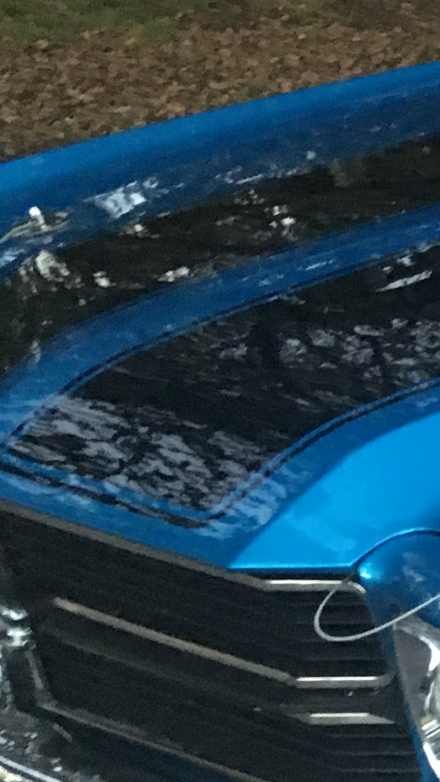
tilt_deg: -18.6
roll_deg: -0.8
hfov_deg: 8.5
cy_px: 276
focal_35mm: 115
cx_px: 1400
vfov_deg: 18.6
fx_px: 2386
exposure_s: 1/17
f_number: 2.2
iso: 200
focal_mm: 4.15
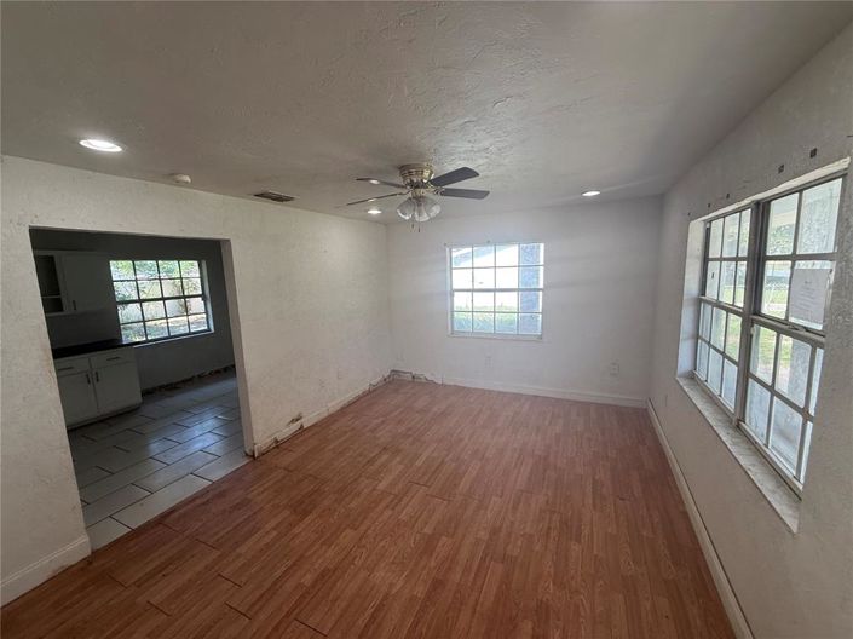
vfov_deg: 85.6
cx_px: 426
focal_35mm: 14
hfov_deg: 102.1
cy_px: 320
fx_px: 345
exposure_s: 1/120
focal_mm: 2.22
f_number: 2.2
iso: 80
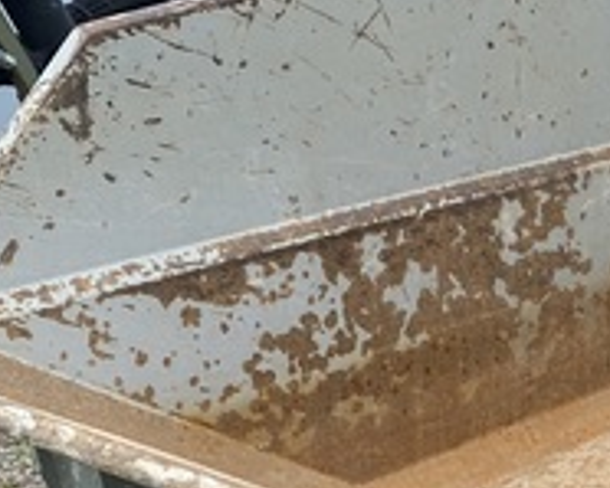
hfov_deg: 16.8
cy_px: 501
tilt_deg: -20.7
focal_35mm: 109
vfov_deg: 13.9
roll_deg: -1.4
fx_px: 1969
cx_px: 741
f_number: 1.8
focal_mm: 4.25
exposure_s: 1/877
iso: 32
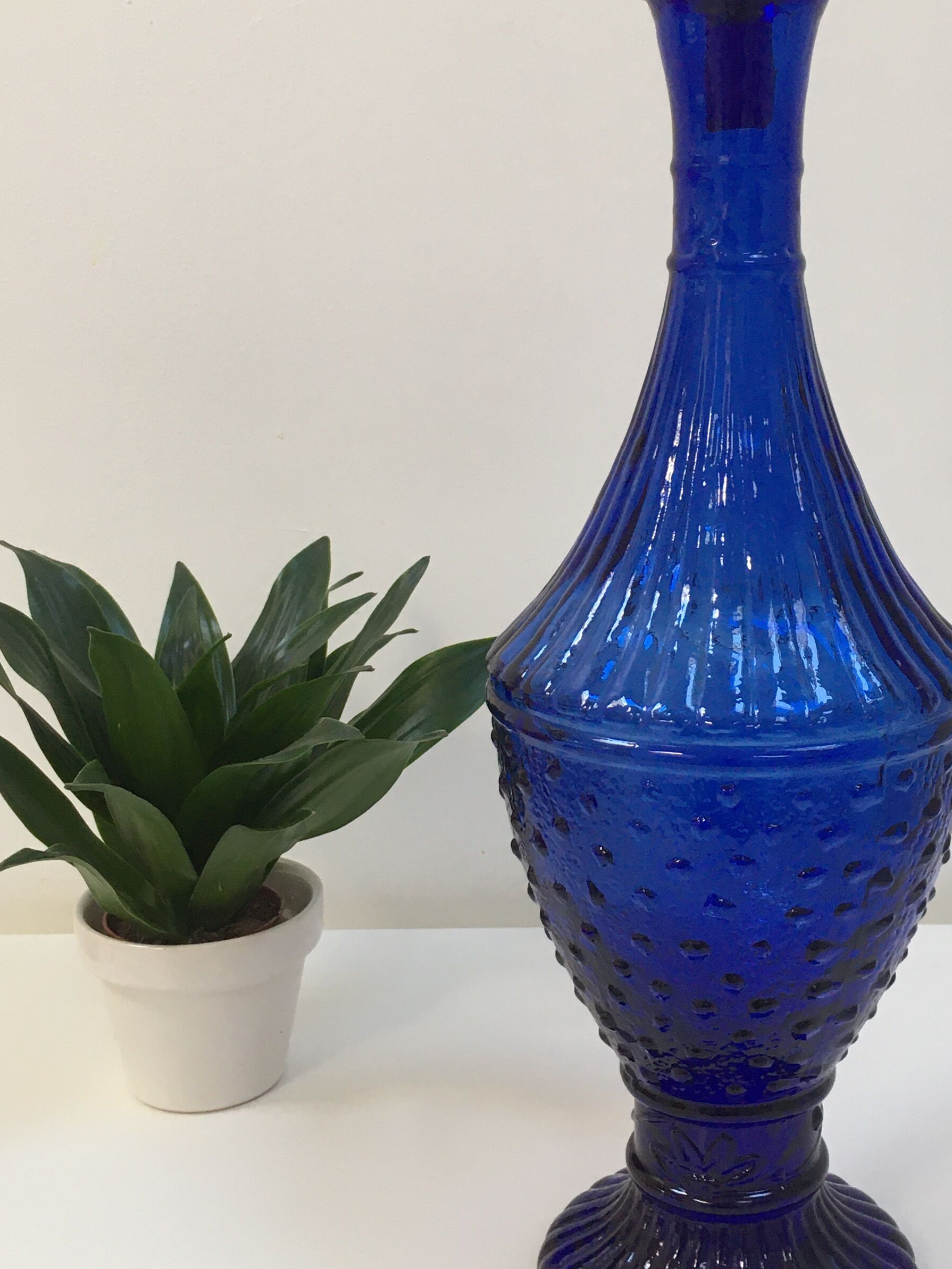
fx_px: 1796
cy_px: 491
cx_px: 612
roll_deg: +1.3
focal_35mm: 49
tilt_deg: -10.4
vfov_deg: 38.7
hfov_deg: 29.5
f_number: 2.2
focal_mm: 4.15
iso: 80
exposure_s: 1/33
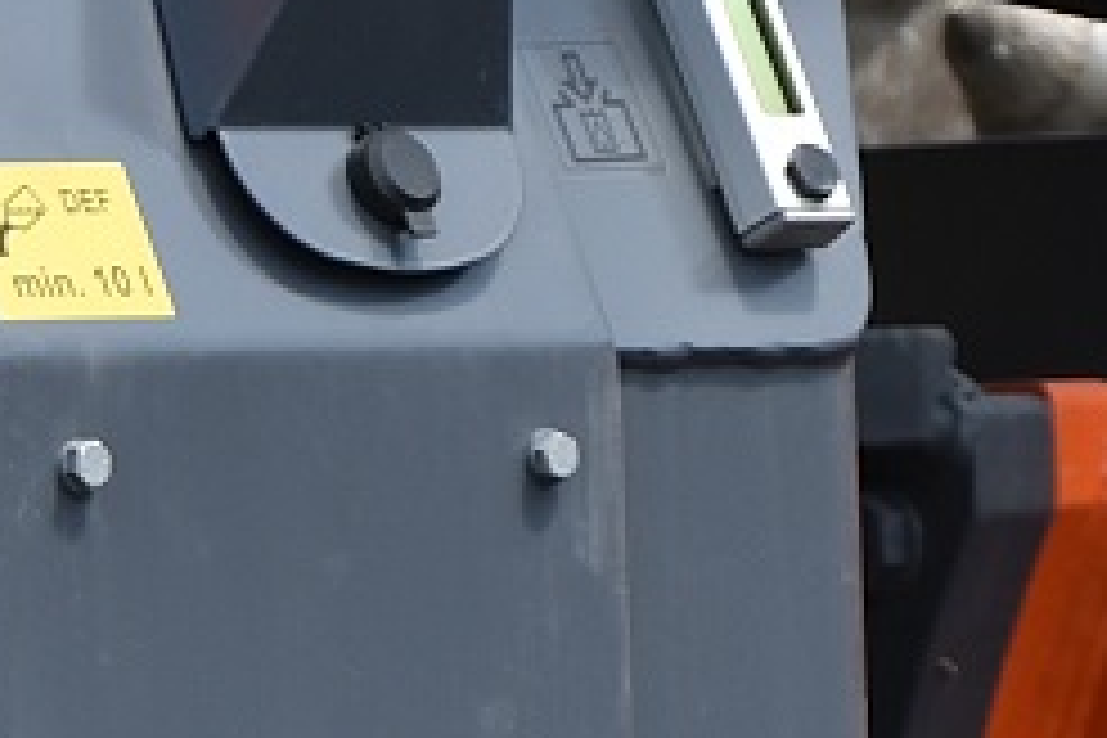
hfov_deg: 2.5
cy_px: -1256
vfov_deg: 1.7
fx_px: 25305
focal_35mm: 823
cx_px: 1544
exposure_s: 1/800
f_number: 7.1
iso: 640
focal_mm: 135
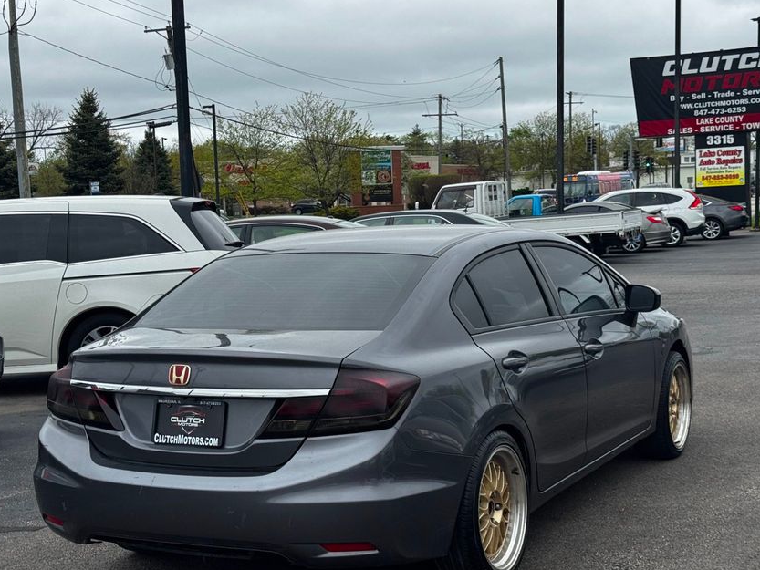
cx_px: 399
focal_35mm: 59
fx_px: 1296
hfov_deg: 32.7
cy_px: 317
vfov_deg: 24.8
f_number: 1.78
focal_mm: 6.76
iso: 64
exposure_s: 1/1152
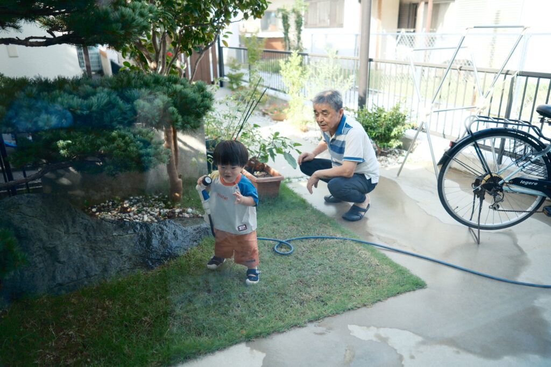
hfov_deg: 67.4
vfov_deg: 47.9
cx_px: 276
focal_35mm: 27
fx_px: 413
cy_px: 184
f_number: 1.4
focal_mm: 18
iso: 250
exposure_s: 1/900
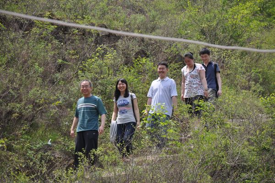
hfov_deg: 13.1
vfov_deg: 8.7
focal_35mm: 158
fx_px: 1201
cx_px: 138
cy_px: 92
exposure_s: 1/500
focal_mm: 105
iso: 200
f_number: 5.6
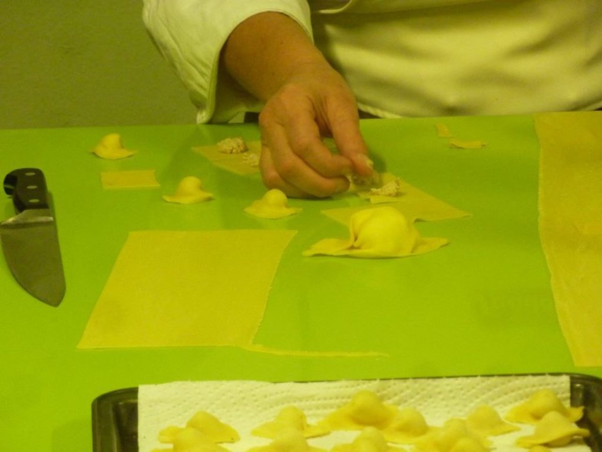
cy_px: 226
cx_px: 301
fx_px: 3165
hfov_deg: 10.9
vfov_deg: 8.2
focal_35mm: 182
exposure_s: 1/30
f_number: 4.5
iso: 800
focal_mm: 29.9
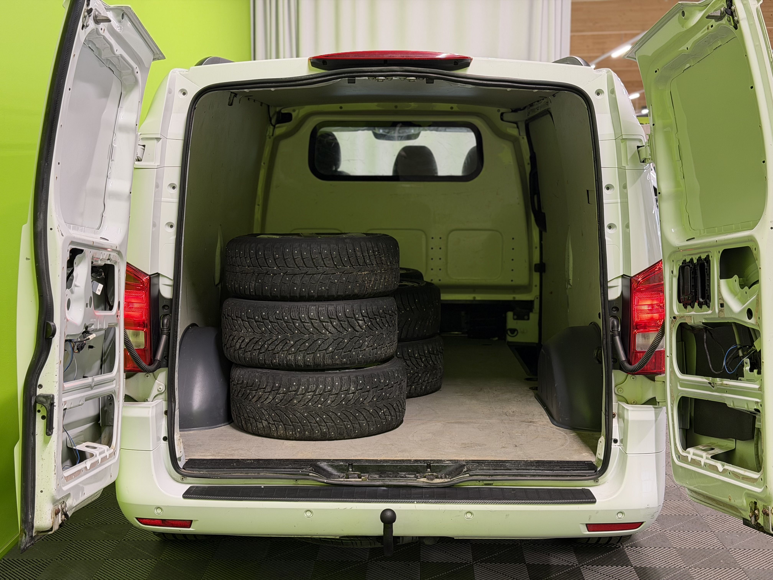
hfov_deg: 39.7
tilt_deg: -6.7
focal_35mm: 48
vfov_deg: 30.3
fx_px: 1072
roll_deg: -0.8
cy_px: 290
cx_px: 386
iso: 160
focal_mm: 6.76
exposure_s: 1/60
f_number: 1.78
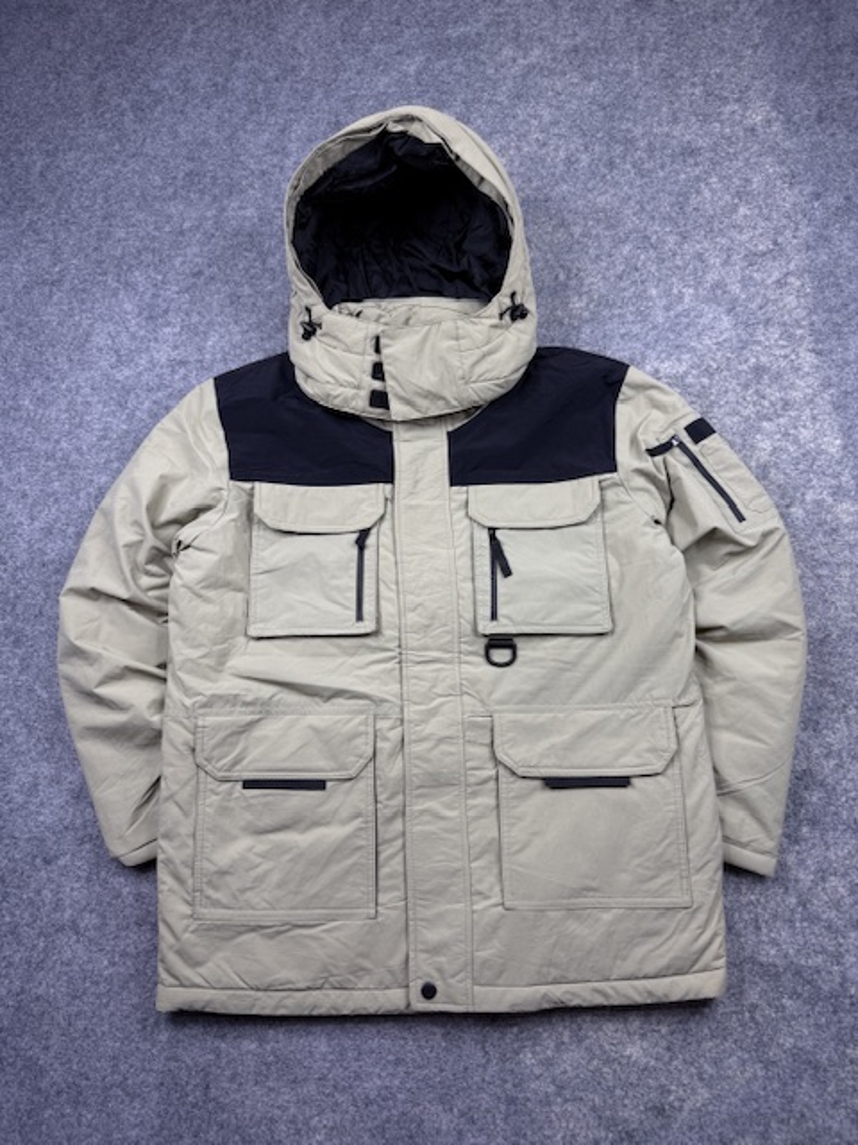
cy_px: 572
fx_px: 793
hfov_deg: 56.8
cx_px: 429
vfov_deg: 71.6
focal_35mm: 24
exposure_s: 1/144
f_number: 1.78
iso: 50
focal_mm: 6.76
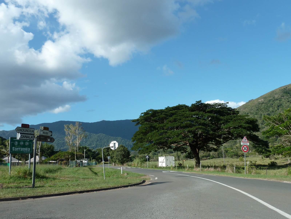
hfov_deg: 52.6
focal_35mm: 35
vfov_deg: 40.7
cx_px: 146
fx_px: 294
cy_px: 110
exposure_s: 1/500
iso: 80
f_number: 4
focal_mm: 5.7
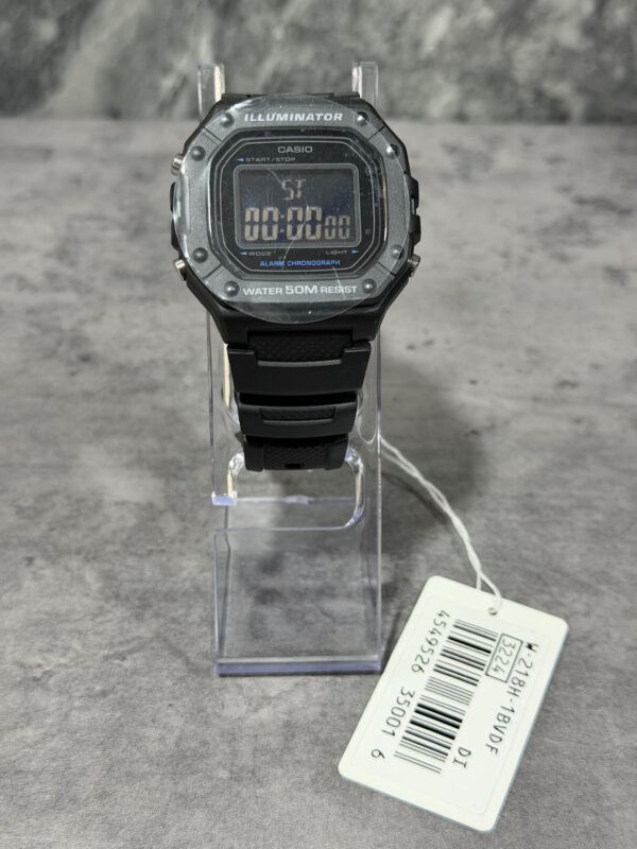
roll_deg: -0.9
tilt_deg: -42.4
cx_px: 318
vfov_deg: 39.7
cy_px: 424
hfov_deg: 30.3
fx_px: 1178
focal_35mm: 48
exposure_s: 1/40
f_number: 1.78
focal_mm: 6.76
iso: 400
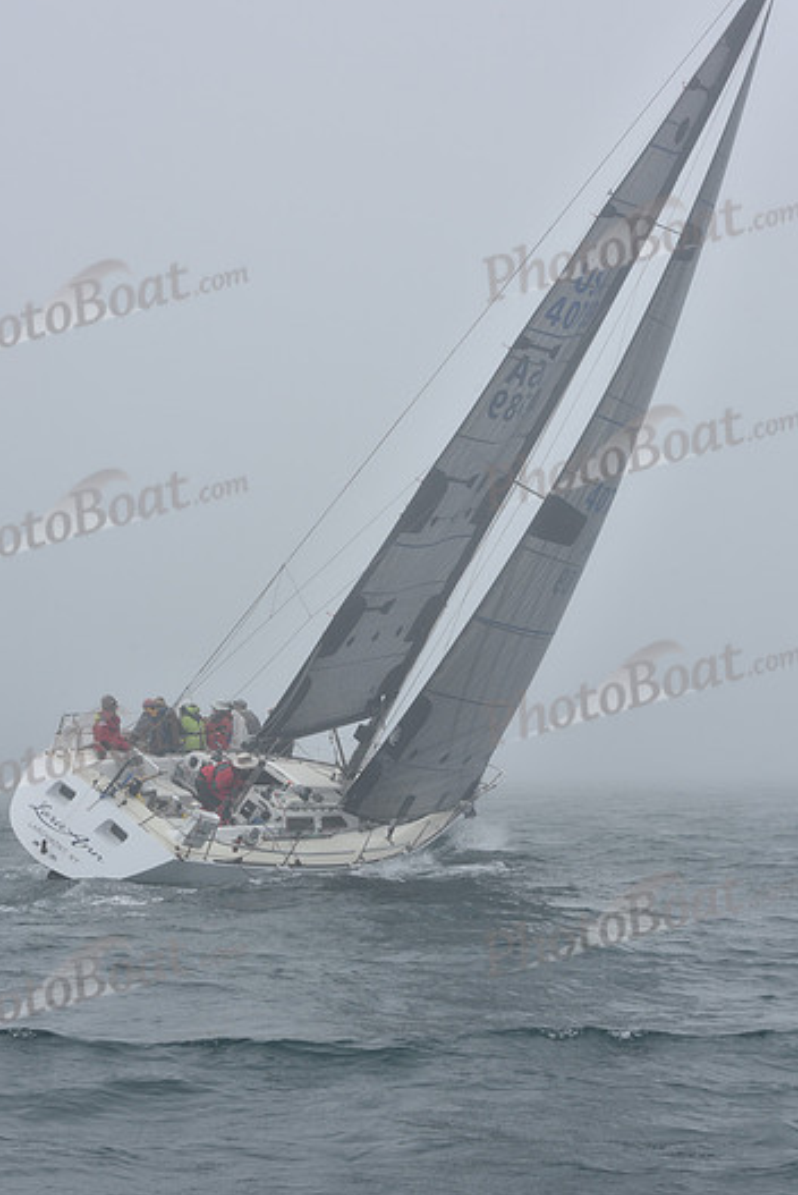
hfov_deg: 17.7
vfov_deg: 26.3
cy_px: 603
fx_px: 2557
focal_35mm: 77
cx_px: 366
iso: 250
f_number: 10
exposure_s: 1/800
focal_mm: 70
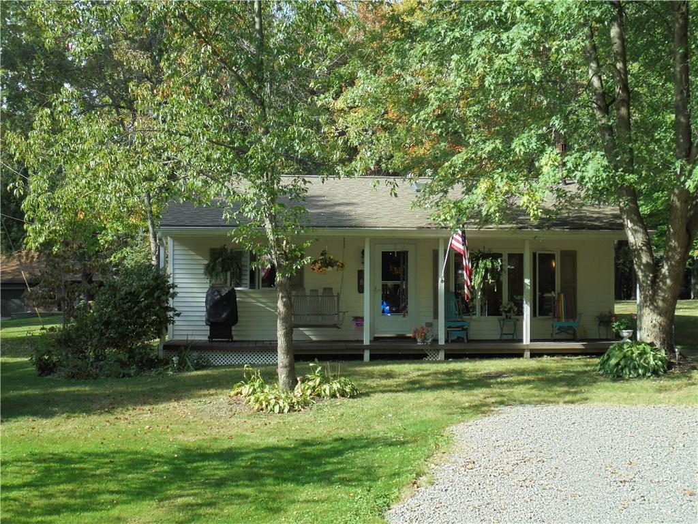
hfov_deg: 43.9
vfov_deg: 33.6
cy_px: 262
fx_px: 867
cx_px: 349
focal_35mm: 43
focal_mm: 7.8
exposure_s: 1/200
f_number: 4.5
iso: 100
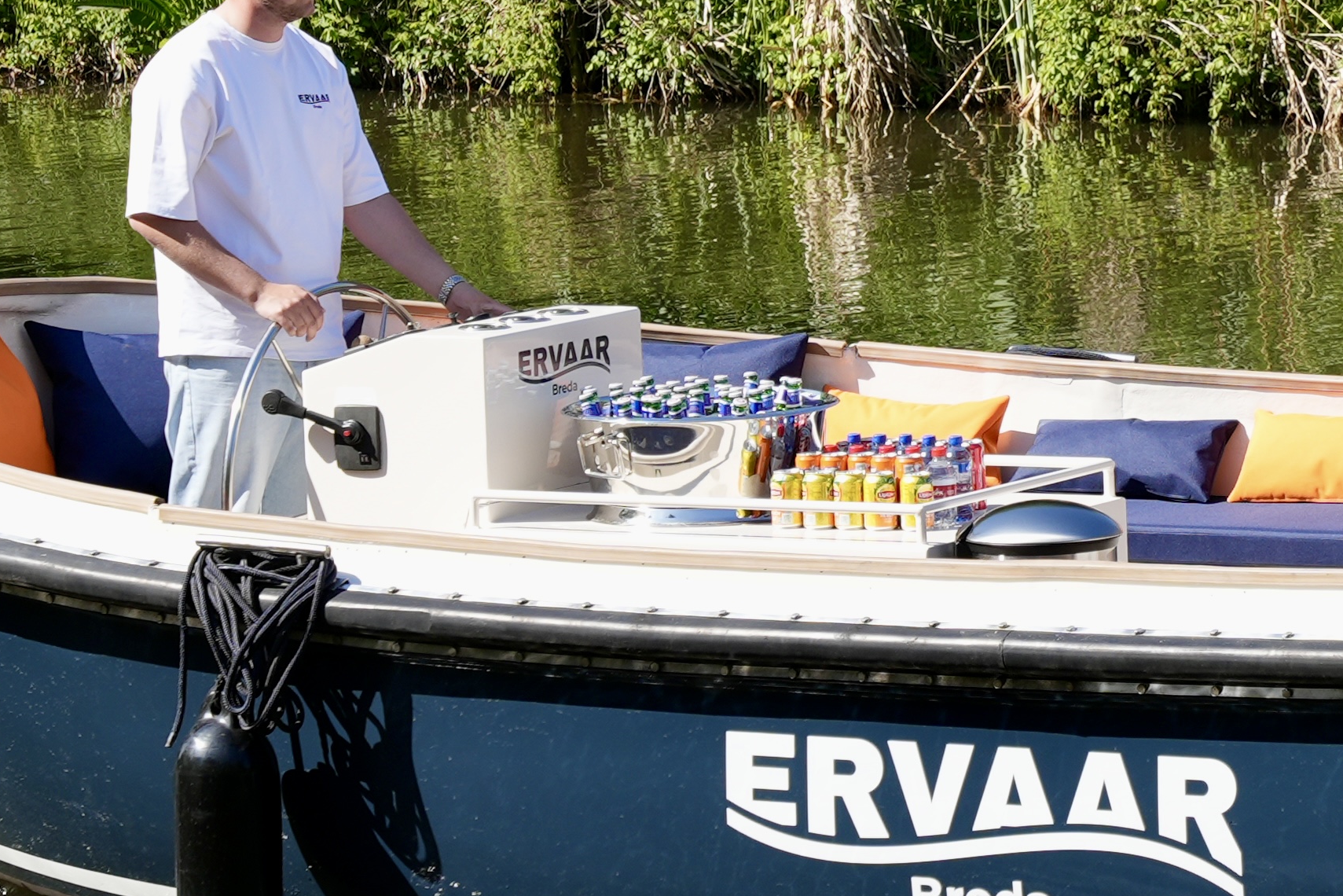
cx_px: 1486
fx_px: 10708
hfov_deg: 7.1
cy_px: 287
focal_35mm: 287
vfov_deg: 4.8
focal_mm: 70
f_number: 4.5
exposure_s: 1/400
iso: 100
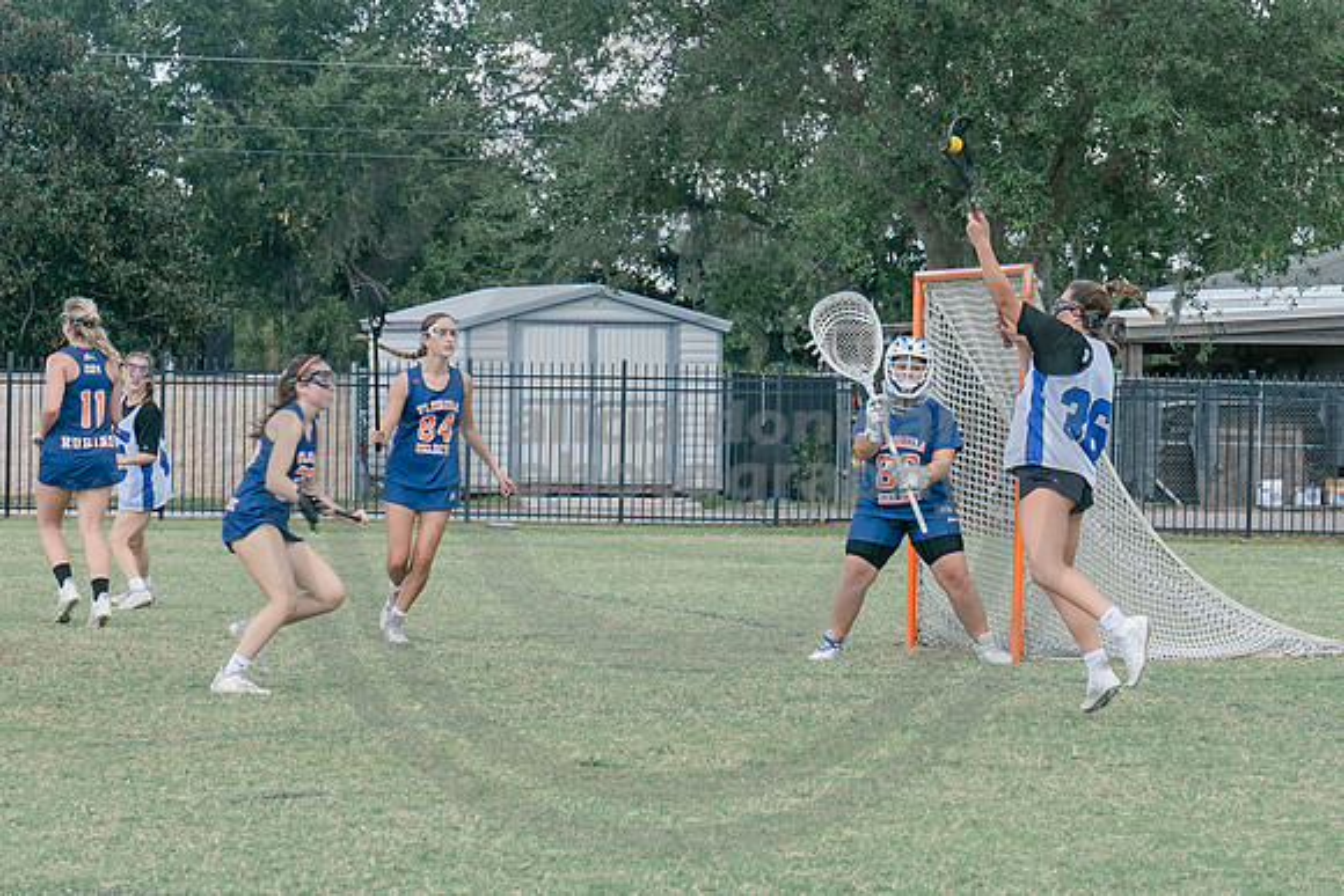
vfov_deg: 8.1
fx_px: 6359
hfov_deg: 12.1
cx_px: 640
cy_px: 470
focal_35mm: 170
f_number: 5.6
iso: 250
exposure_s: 1/500
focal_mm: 70
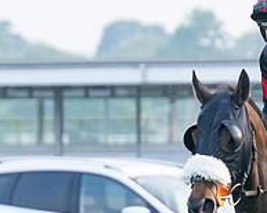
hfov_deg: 1.9
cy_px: 172
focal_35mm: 1020
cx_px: 363
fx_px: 8052
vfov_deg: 1.5
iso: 400
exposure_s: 1/800
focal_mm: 130
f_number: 4
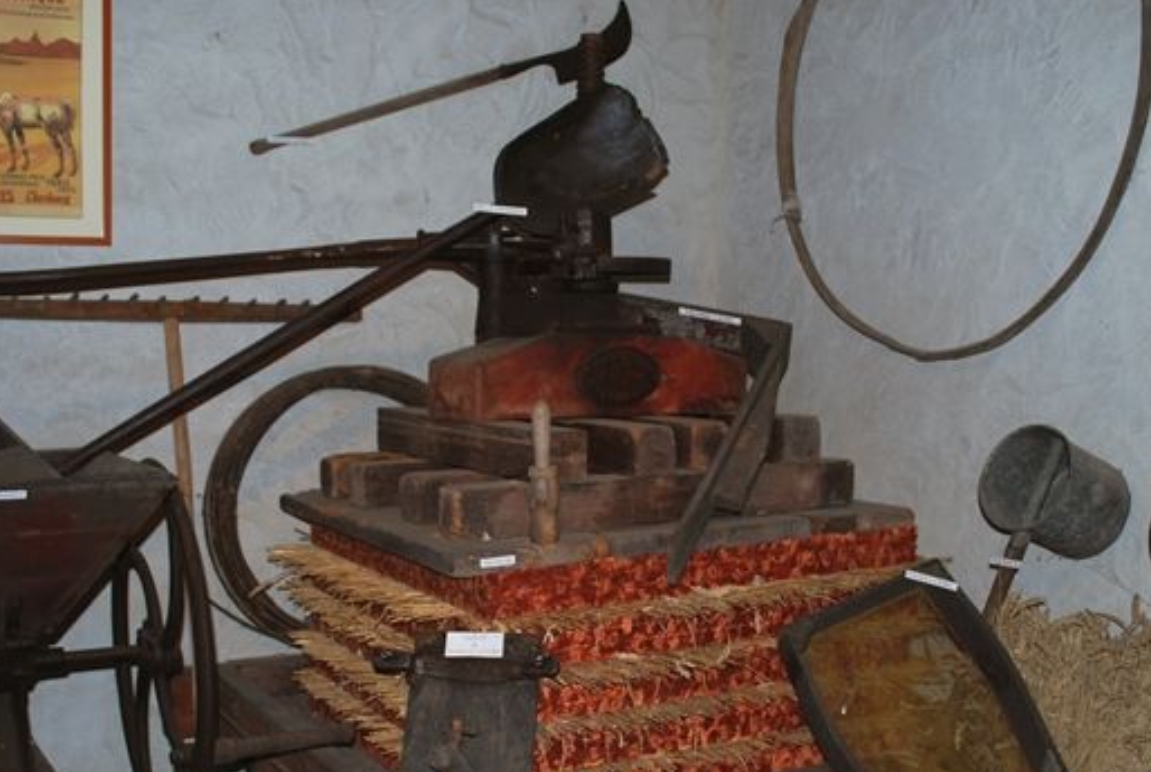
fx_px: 1346
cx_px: 560
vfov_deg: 31.9
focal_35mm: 42
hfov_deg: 46.3
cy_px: 472
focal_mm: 18
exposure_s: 1/60
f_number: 3.5
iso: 200
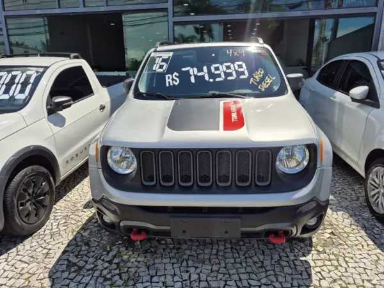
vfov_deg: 58.9
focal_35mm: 23
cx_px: 192
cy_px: 144
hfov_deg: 73.9
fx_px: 255
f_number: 1.8
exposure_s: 1/3016
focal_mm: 5.4
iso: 25
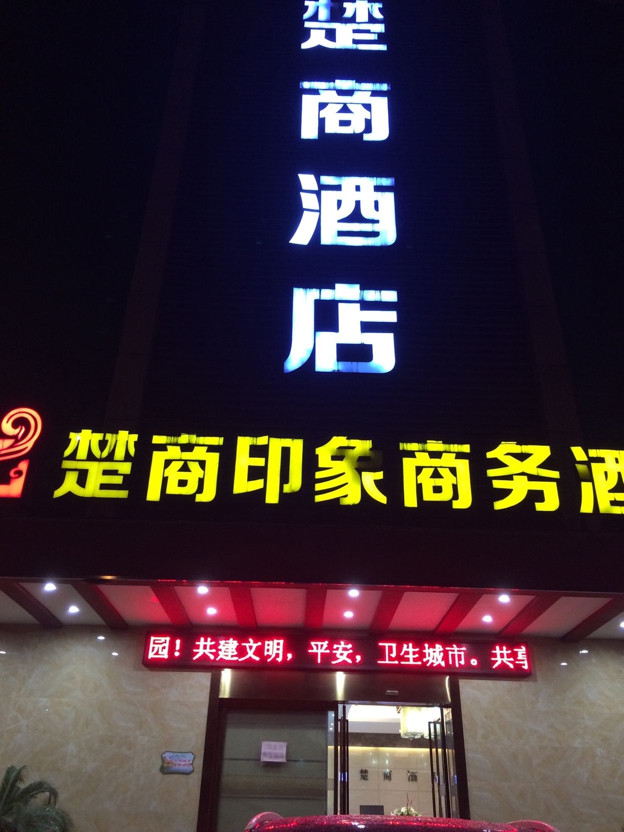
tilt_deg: +30.0
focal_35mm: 29
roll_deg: -0.7
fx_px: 697
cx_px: 312
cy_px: 416
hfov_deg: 48.2
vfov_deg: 61.7
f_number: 2.2
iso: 200
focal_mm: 4.15
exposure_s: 1/33
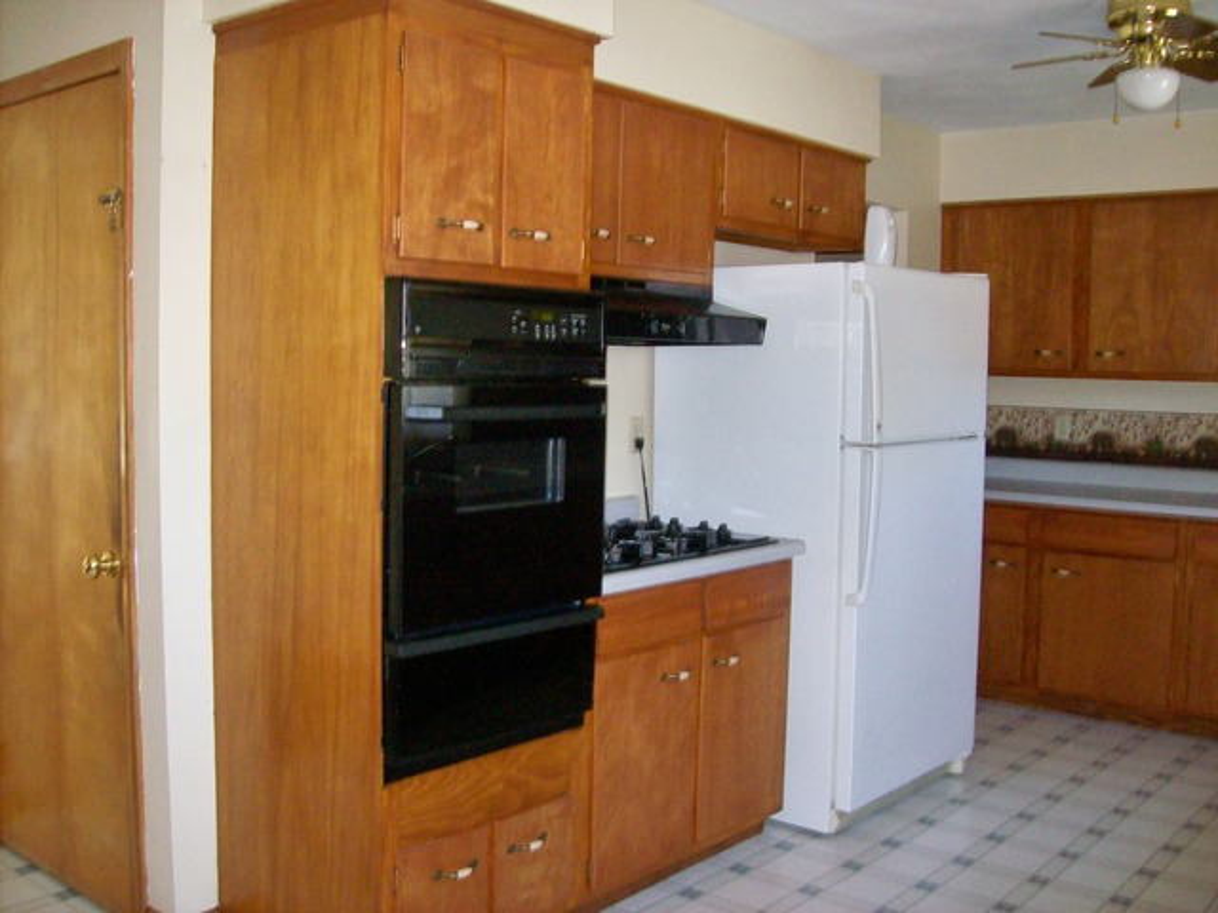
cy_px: 456
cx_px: 609
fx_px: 1267
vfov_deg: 39.7
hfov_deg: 51.4
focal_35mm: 36
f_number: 2.7
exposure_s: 1/64
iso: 200
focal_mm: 6
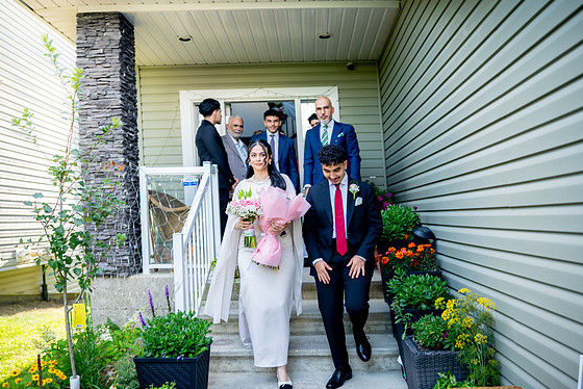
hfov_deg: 63.6
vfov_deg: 45.0
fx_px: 470
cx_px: 296
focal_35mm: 29
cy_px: 193
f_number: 2
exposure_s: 1/250
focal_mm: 28
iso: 160
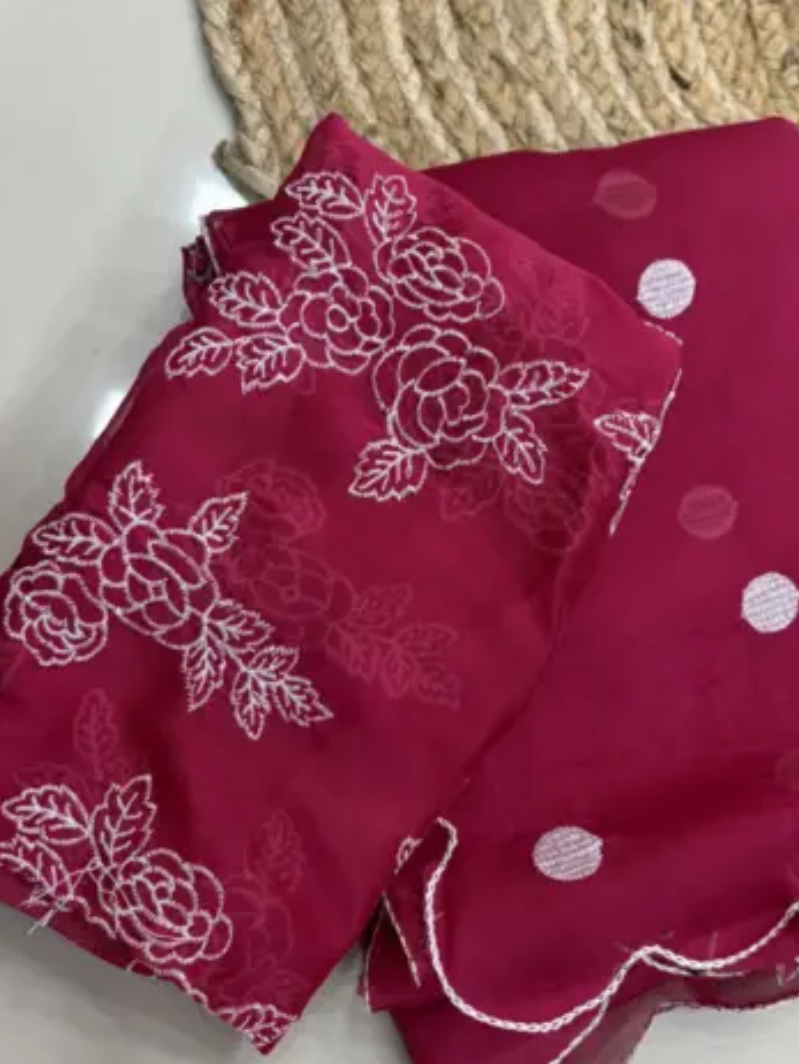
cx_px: 481
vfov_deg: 51.3
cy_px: 544
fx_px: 1107
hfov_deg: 39.5
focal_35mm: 36
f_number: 1.6
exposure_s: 1/50
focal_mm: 5.96
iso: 80
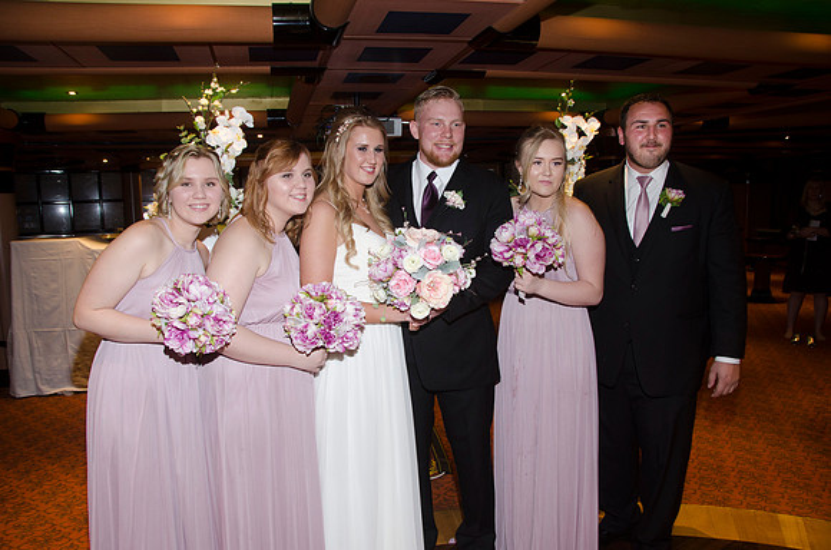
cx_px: 416
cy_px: 275
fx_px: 622
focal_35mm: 27
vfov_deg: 47.7
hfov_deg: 67.5
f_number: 5.6
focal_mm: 18
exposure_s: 1/60
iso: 400
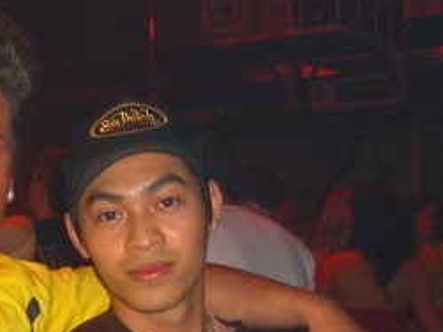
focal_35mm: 91
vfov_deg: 15.9
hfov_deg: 21.0
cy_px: 330
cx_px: 37
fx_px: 1164
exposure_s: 1/60
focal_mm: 7.9
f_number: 2.8
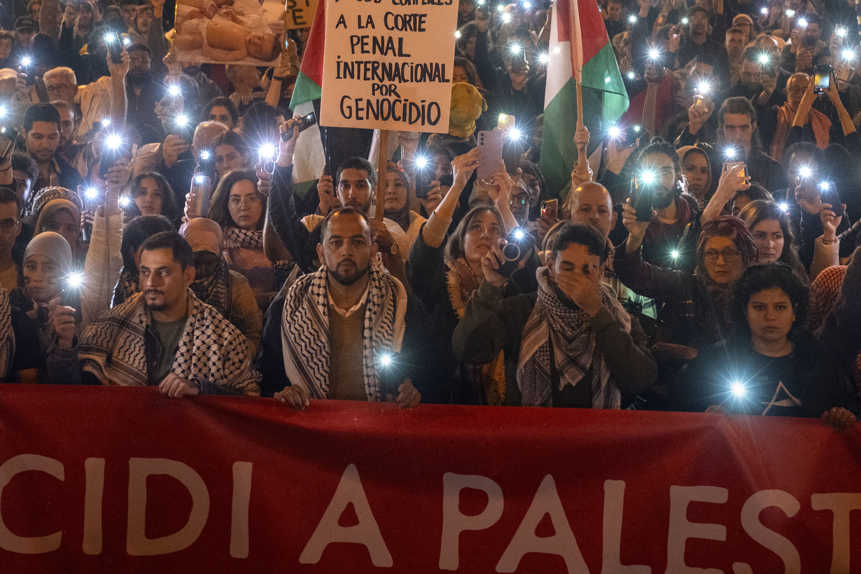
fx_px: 1913
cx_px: 431
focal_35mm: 80
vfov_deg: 16.8
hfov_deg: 25.4
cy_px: 22
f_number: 2.8
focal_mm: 40
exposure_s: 1/200
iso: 3200
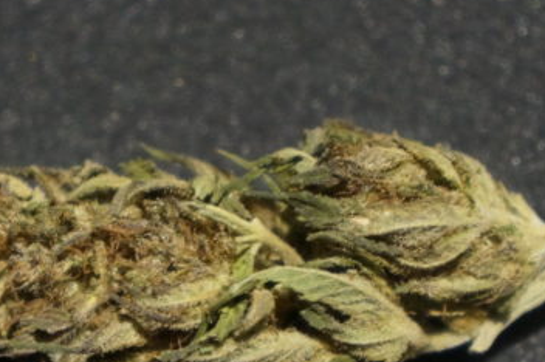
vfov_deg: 7.6
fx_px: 2724
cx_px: 243
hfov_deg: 11.4
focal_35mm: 180
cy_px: 310
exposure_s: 1/20
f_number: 5.6
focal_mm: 55
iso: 3200
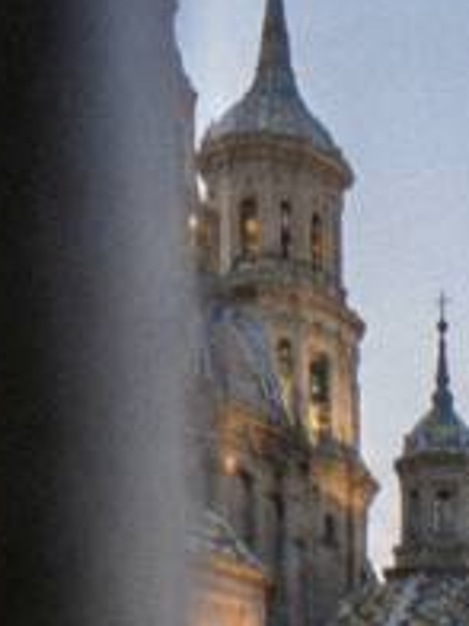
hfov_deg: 7.3
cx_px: 989
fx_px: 3541
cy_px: 977
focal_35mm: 196
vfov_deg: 9.8
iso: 320
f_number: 11
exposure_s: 1/80
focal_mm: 40
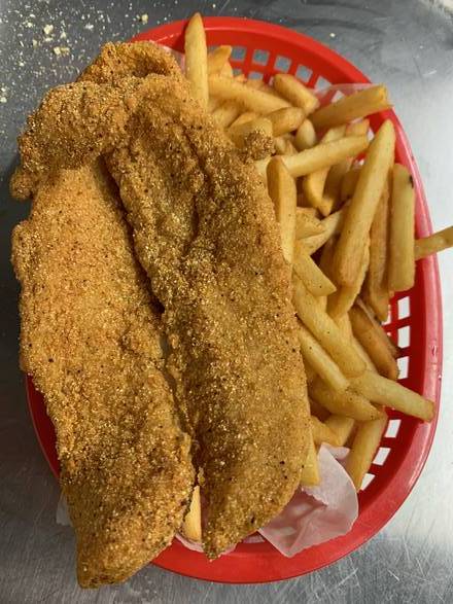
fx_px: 454
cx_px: 226
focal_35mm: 26
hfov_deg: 53.0
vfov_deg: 67.3
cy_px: 302
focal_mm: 4.25
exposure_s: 1/60
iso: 125
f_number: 1.8
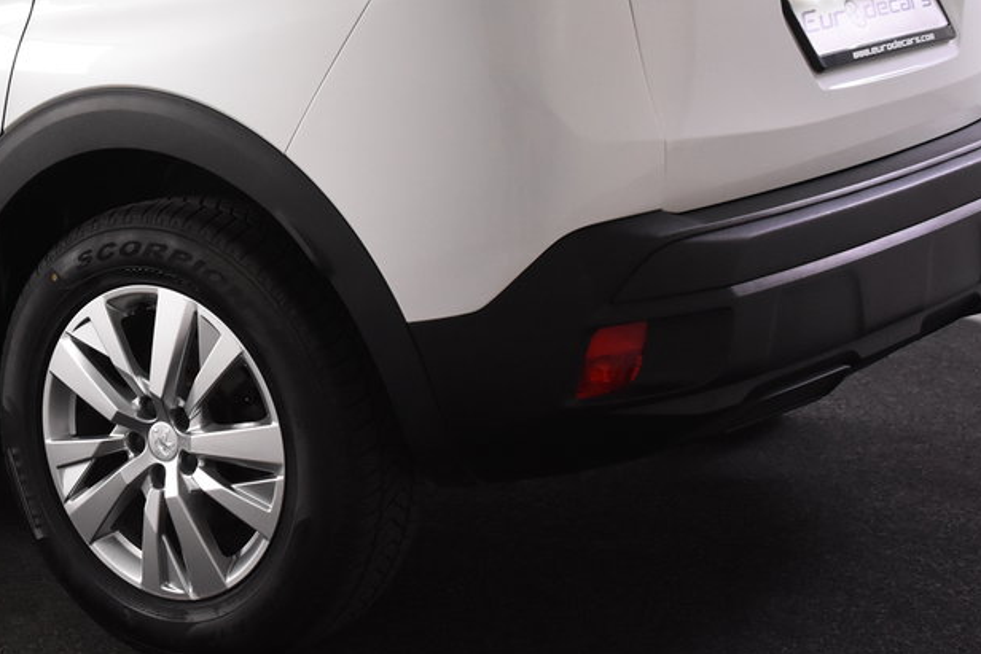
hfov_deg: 24.4
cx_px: 107
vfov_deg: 16.8
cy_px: 155
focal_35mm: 81
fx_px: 2208
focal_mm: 26
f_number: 5
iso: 1600
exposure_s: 1/100
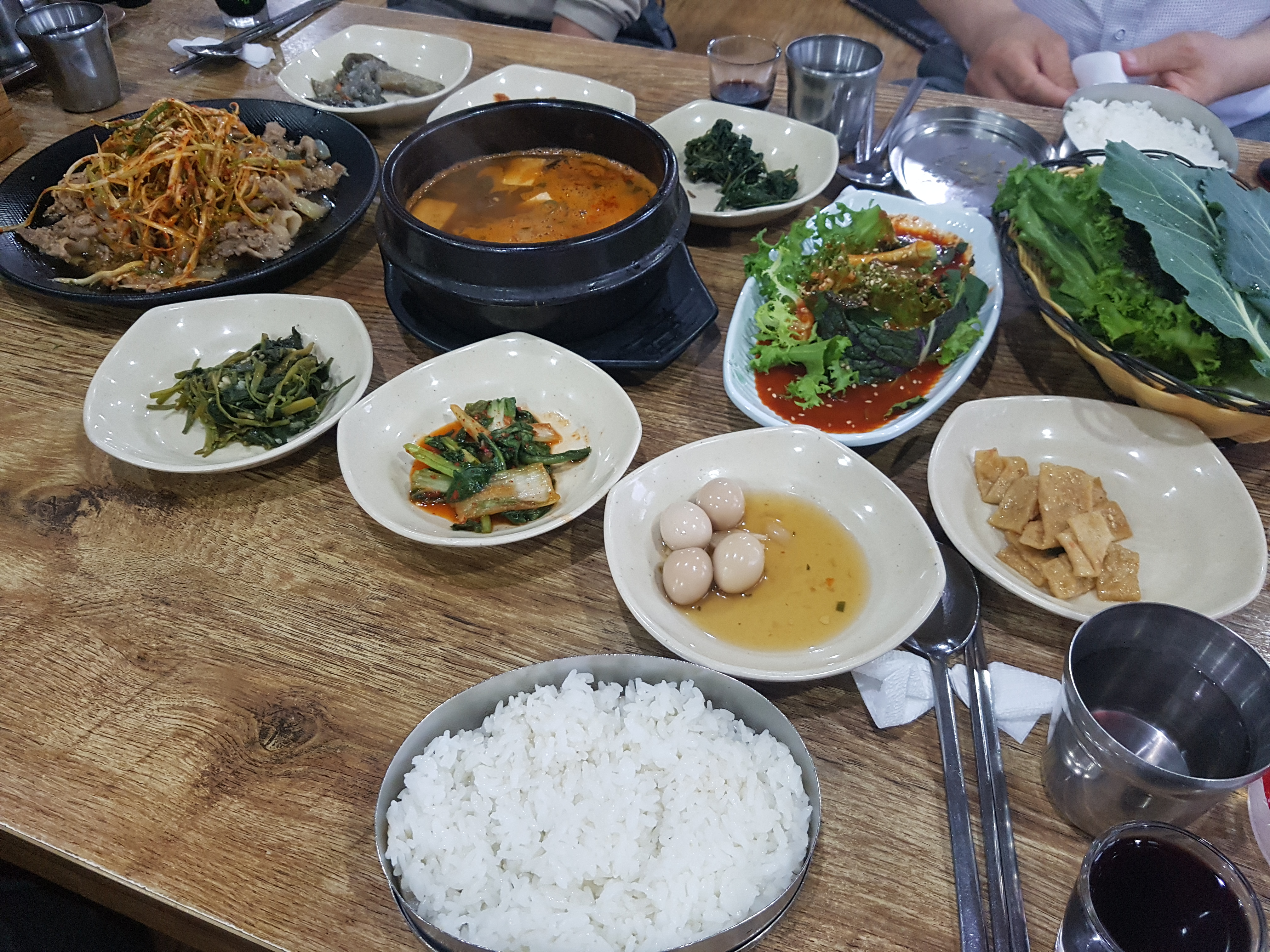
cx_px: 635
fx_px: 954
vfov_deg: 53.1
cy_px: 476
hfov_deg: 67.3
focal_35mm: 26
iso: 250
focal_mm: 4.2
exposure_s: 1/24
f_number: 1.7
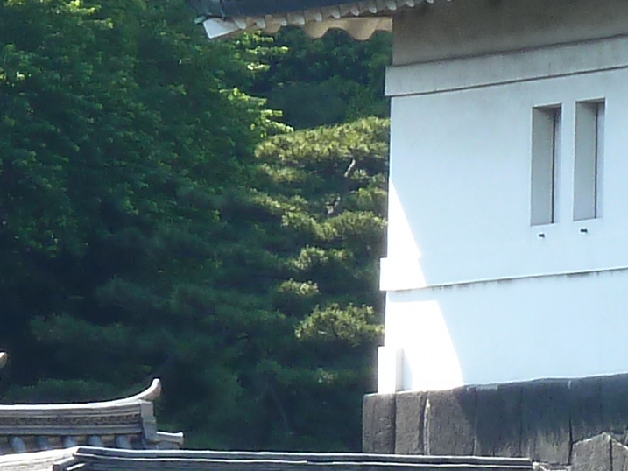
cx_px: 511
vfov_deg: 2.4
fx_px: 11232
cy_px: 567
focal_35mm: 619
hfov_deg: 3.2
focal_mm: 18.2
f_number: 4.4
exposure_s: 1/160
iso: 80
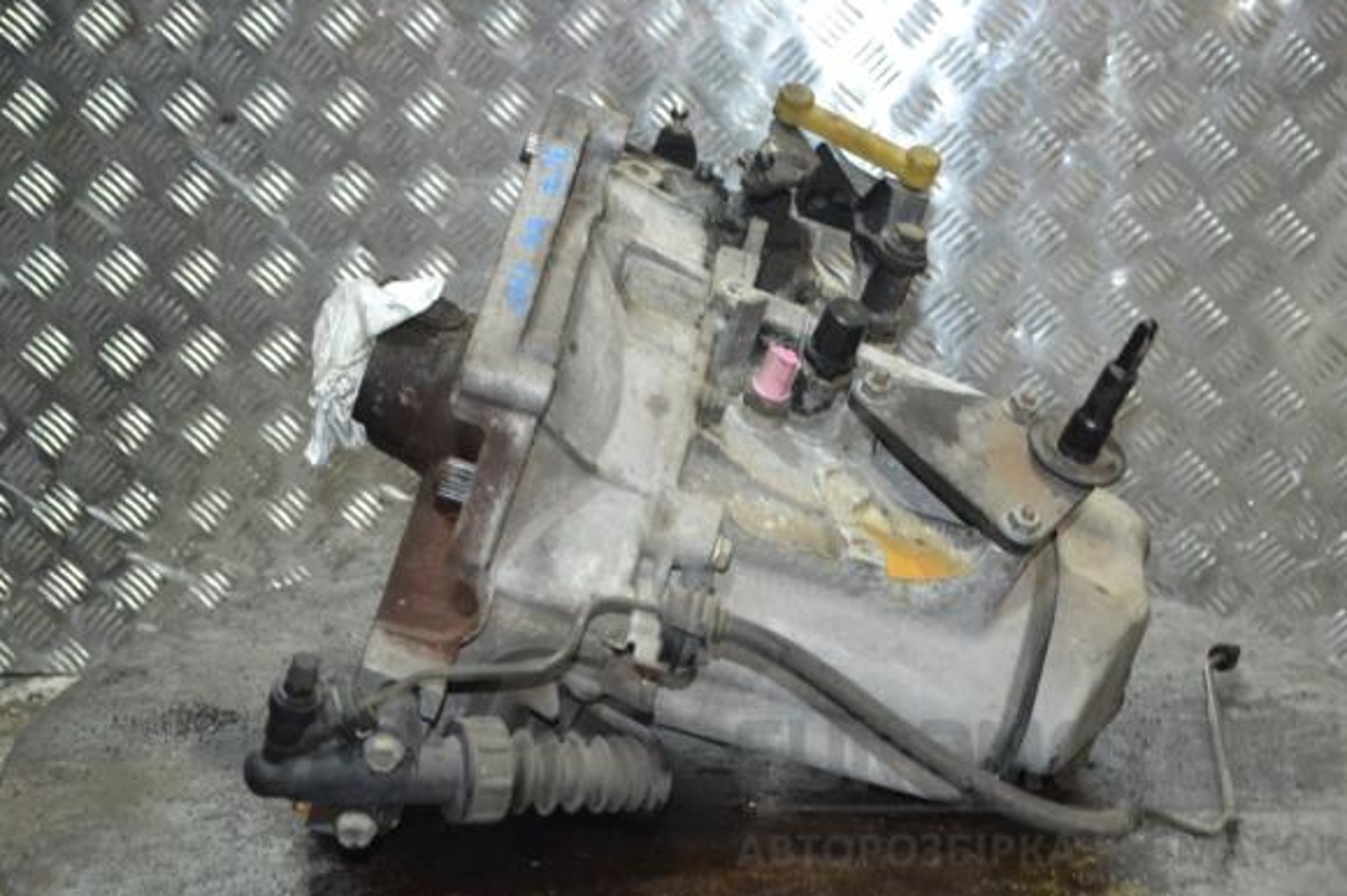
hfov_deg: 33.9
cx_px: 692
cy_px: 446
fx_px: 2206
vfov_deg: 23.0
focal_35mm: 59
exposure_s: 1/60
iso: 2000
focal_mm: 38
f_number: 5
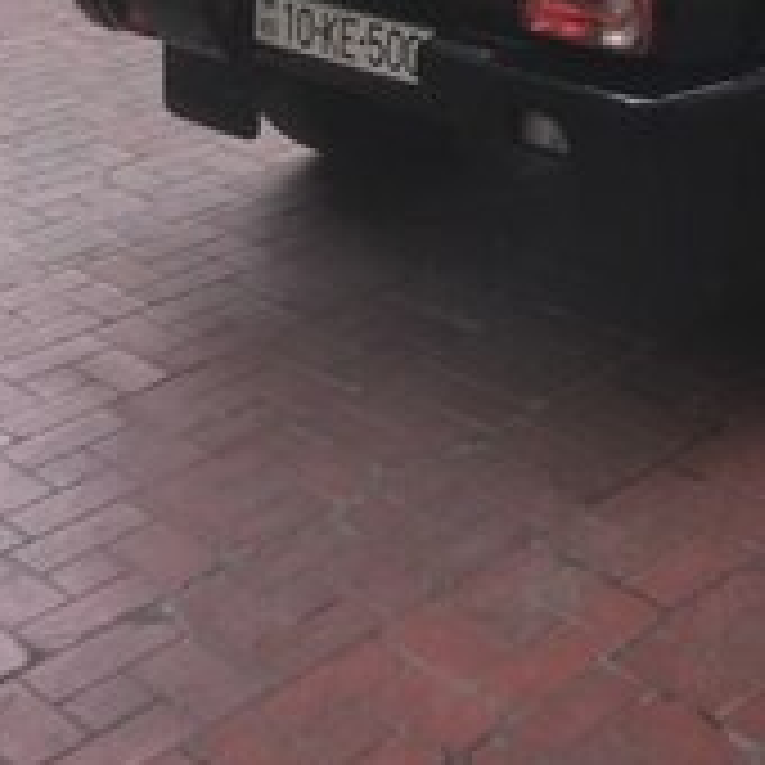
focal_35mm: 75
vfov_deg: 20.8
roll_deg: -0.3
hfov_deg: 22.0
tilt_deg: -7.1
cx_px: 810
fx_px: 1875
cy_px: -256
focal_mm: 4.15
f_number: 2.2
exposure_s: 1/100
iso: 25
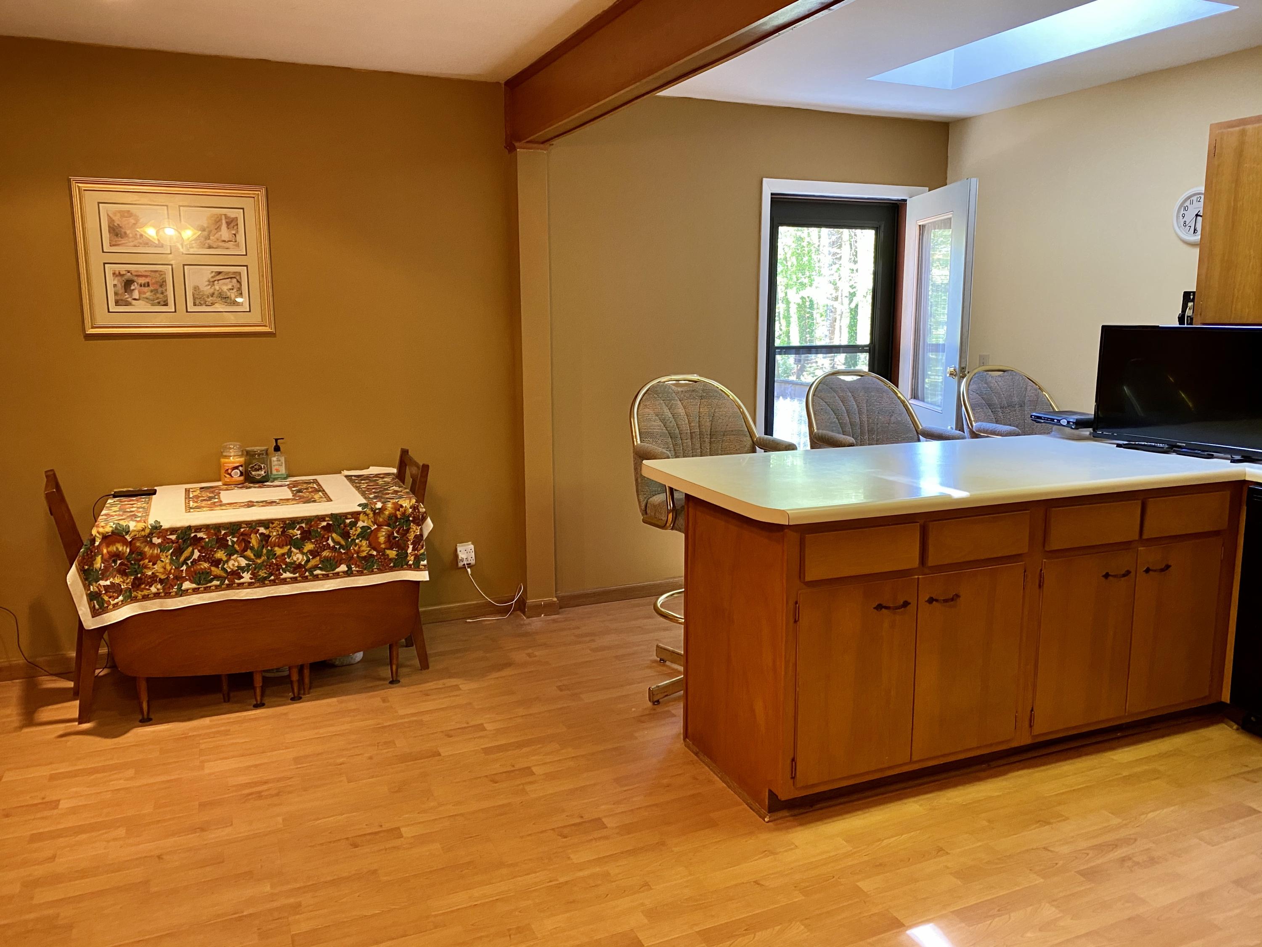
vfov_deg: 53.1
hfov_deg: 67.3
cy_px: 474
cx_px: 631
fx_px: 948
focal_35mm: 26
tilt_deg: -9.0
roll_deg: +0.4
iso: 250
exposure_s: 1/60
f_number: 1.8
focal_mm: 4.25
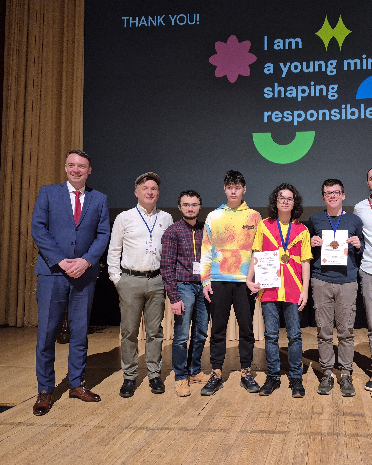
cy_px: 233
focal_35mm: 30
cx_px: 288
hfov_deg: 46.4
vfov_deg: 58.8
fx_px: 413
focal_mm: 5.4
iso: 320
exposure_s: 1/45
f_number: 1.8
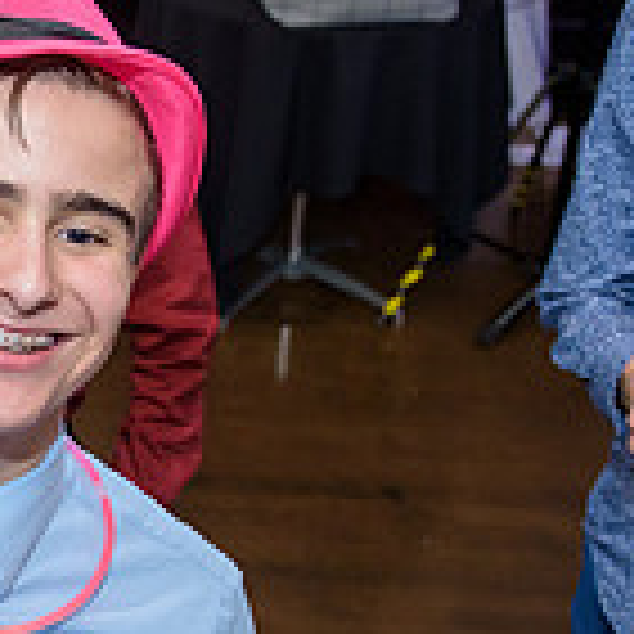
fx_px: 1741
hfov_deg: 19.7
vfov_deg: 20.6
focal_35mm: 84
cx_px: -76
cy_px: 398
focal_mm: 24
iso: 1600
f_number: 3.2
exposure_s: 1/125
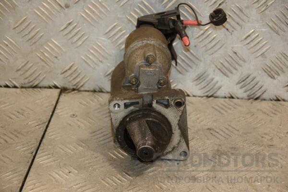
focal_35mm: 120
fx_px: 960
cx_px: 144
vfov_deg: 11.4
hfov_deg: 17.1
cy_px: 96
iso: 800
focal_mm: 80
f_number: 5.3
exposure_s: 1/160
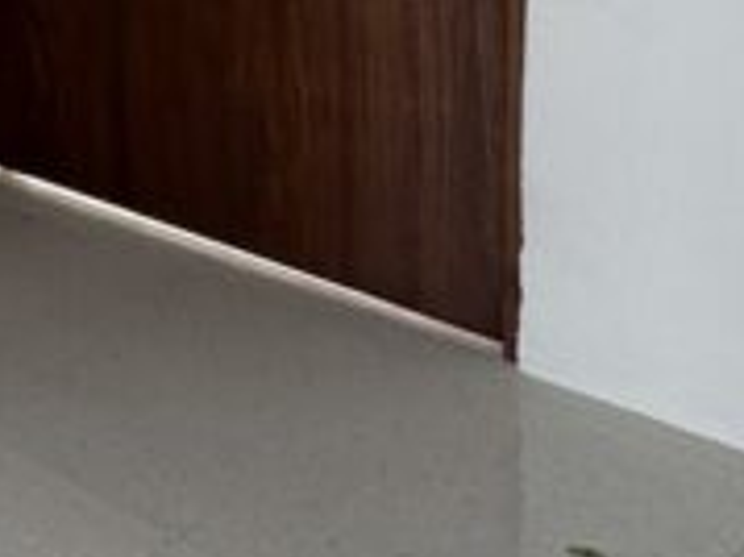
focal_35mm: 80
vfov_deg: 15.5
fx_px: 1718
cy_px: -478
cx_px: -711
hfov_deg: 17.8
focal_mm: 2.22
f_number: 2.2
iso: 40
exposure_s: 1/111
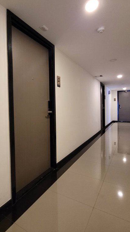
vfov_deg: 86.6
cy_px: 111
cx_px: 43
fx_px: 123
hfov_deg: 54.6
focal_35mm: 20
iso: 500
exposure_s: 1/33
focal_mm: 1.74
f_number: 2.2
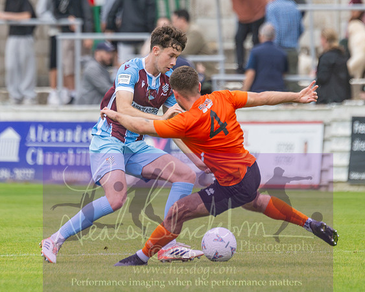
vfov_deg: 1.5
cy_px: 82
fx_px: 10843
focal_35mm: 1004
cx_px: 93
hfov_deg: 1.9
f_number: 2.8
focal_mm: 300
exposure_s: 1/1250
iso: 560
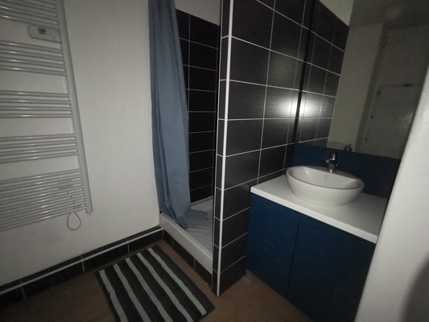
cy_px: 161
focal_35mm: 17
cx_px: 214
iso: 3200
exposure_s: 1/16.7
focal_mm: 2.26
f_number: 2.2
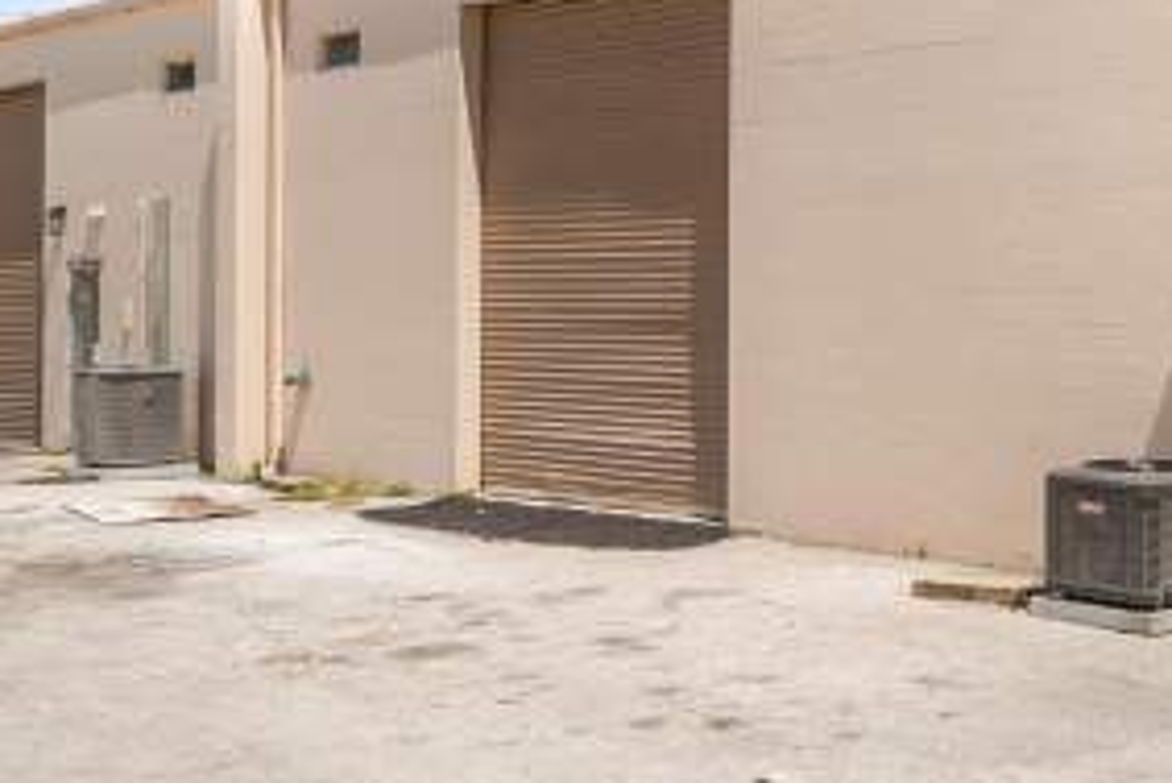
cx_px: 1126
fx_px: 2117
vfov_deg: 20.9
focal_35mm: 65
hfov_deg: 29.2
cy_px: 294
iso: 400
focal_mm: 23
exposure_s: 1/5000
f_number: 7.1
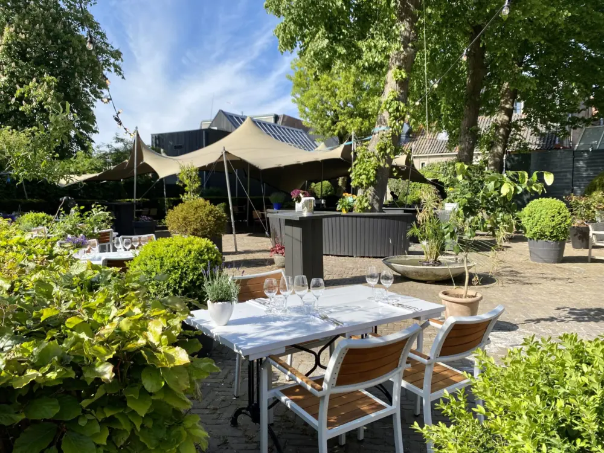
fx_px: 454
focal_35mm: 26
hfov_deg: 67.3
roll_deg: -0.7
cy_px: 226
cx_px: 302
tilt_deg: -4.0
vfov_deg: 53.1
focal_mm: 4.25
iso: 32
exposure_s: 1/1838
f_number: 1.8
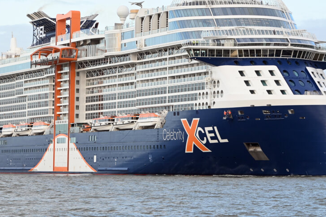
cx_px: 155
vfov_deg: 7.5
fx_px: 1665
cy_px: 84
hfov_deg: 11.2
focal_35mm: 184
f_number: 11
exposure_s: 1/160
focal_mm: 112
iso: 800
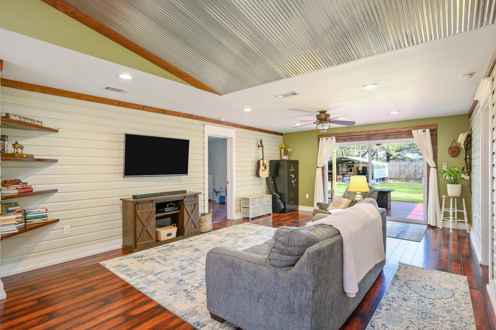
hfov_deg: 90.0
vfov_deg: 67.3
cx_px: 248
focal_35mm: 18
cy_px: 165
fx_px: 248
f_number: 7.1
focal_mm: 18
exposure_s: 1/25
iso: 640
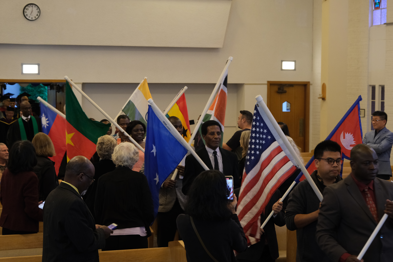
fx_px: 830
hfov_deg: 26.7
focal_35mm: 76
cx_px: 196
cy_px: 131
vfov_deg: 17.9
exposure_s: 1/20
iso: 2000
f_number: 4
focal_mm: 50.5
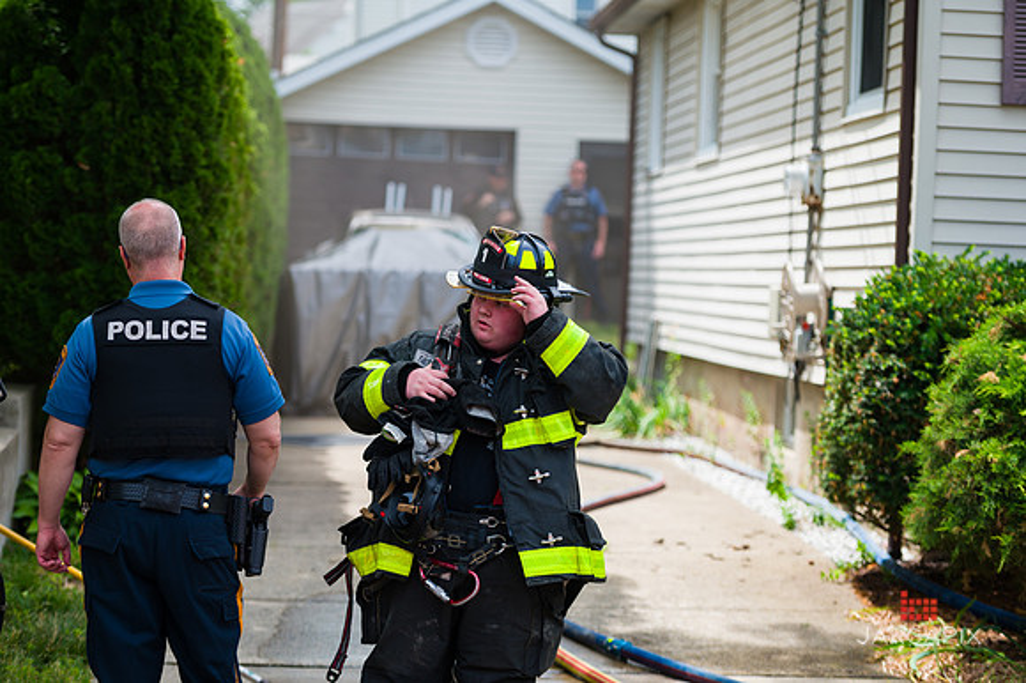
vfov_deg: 13.4
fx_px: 2905
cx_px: 513
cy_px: 342
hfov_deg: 20.0
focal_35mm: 102
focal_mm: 102
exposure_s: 1/1250
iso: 200
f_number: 3.2
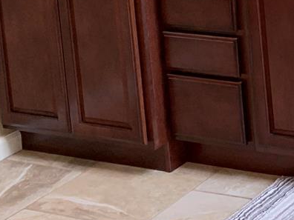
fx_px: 892
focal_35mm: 105
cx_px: 550
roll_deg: +3.3
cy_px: -194
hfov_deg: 15.6
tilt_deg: -7.3
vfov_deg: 12.7
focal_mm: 4.25
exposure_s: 1/60
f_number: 1.8
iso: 50
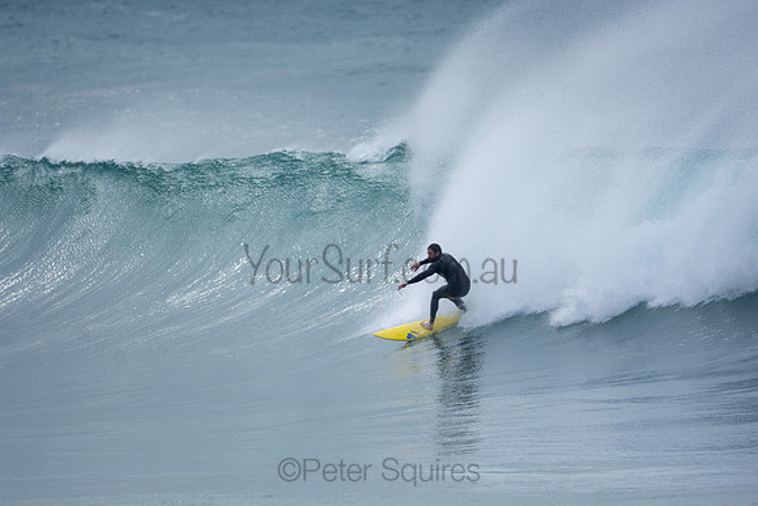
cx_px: 379
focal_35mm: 750
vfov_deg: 1.8
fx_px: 15795
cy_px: 253
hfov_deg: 2.7
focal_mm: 500
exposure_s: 1/800
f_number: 5.6
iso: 125
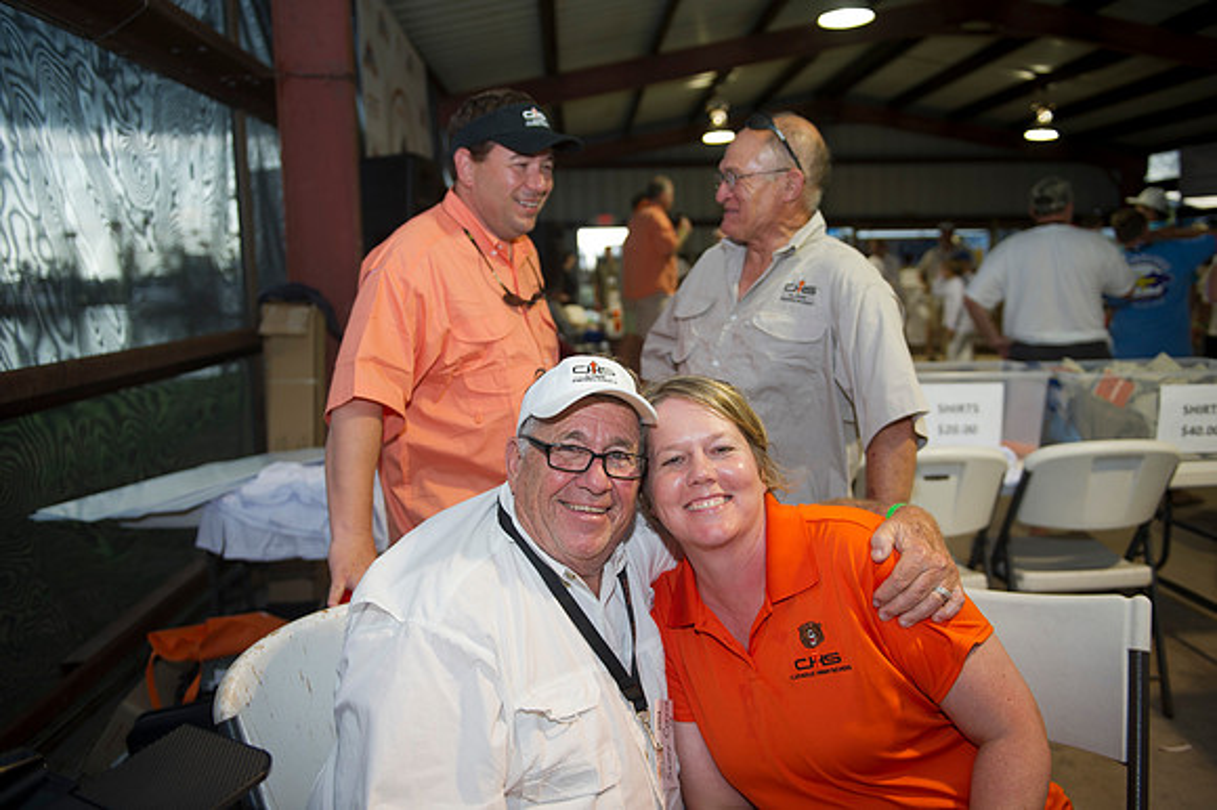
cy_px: 405
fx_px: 980
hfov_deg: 63.7
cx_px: 608
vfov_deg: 44.9
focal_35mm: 29
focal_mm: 29
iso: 400
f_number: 2.8
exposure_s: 1/200
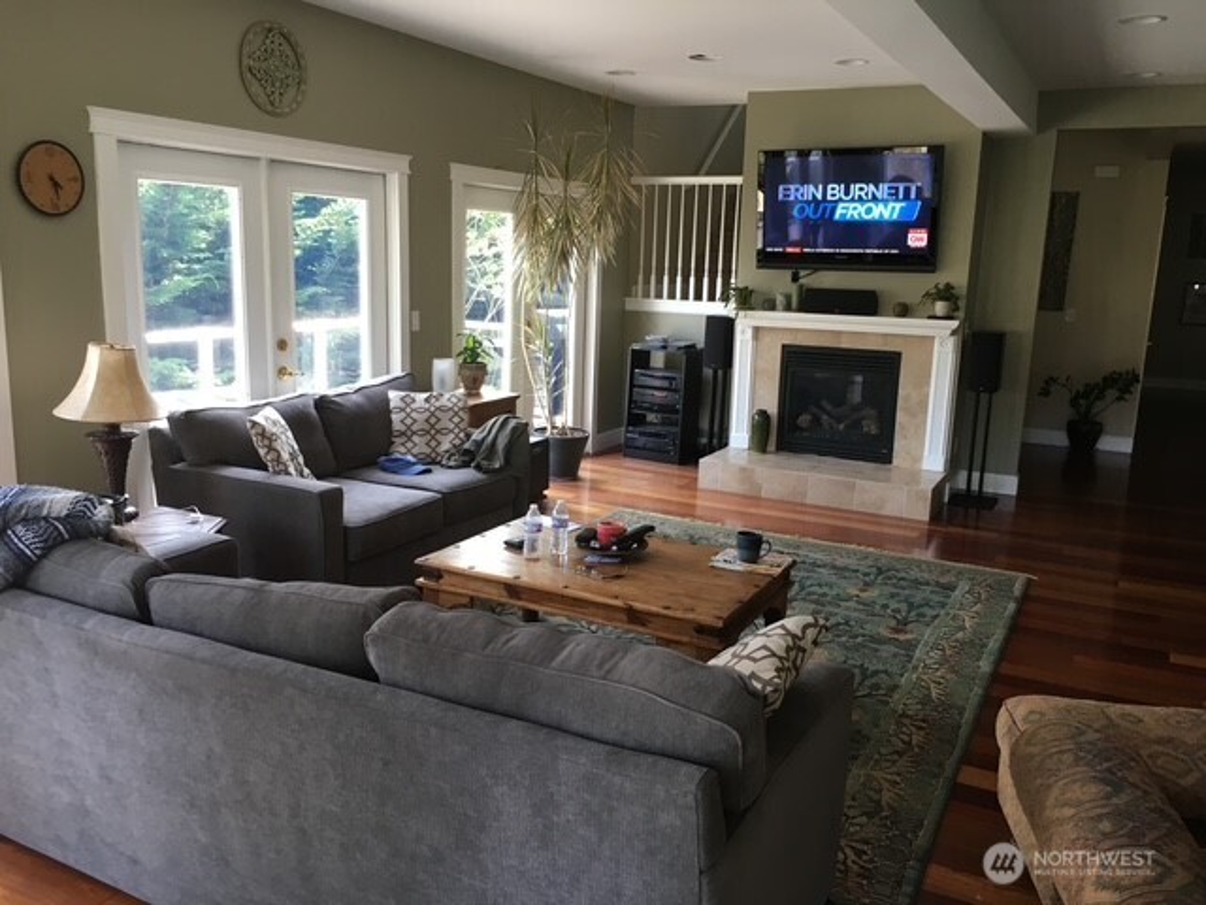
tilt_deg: -11.6
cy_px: 452
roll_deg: -0.7
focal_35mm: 29
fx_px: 1010
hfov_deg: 61.7
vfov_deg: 48.2
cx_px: 603
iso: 40
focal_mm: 4.15
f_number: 2.2
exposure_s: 1/33
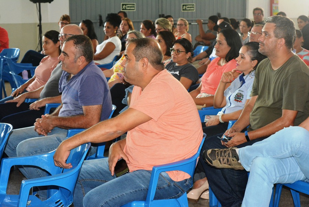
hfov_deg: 24.6
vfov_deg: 16.6
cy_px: 104
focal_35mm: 82
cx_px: 154
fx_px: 709
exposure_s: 1/60
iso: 1800
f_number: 5.6
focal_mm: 55
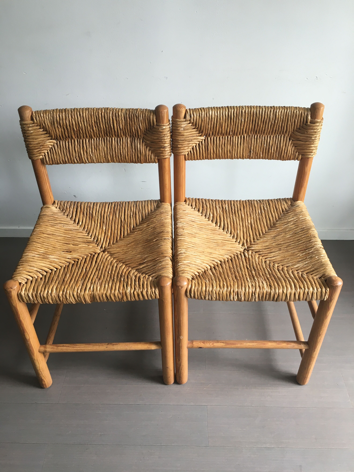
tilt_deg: -39.9
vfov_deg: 61.7
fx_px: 395
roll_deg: +0.0
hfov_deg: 48.2
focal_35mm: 29
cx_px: 177
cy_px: 236
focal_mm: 4.15
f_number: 2.2
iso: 25
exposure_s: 1/33
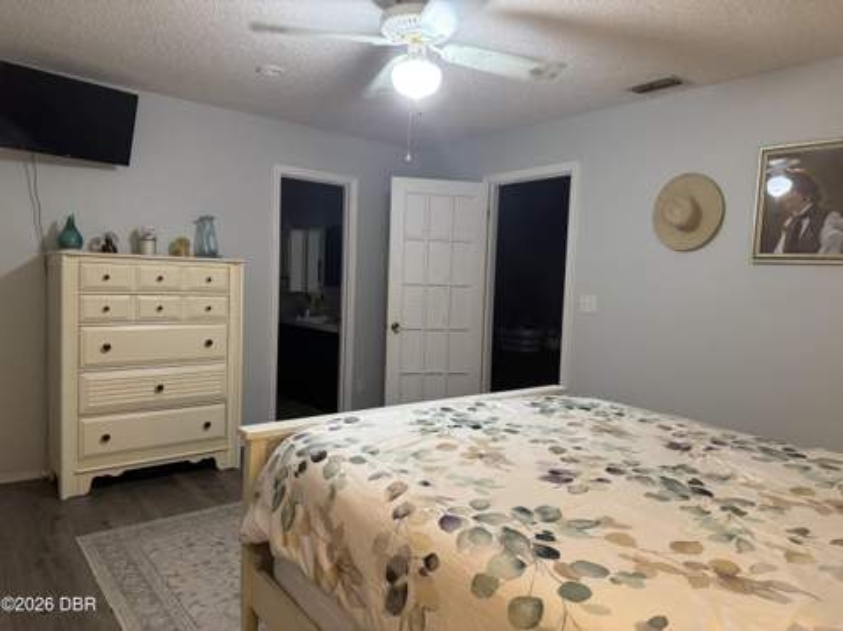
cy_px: 316
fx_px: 584
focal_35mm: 24
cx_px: 422
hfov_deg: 71.7
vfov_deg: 56.7
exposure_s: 1/60
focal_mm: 6.76
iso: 320
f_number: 1.78
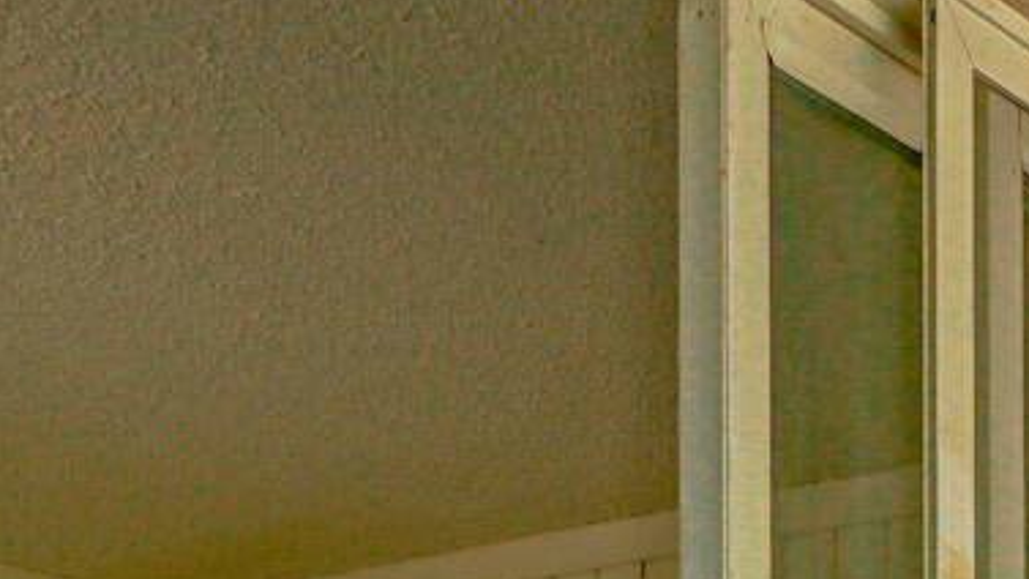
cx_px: 1198
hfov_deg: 21.9
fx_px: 2483
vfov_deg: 11.5
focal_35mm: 91
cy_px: 1274
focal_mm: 16
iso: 400
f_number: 9
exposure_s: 1/80
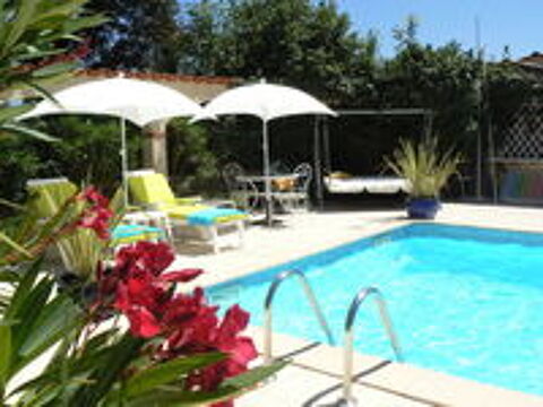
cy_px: 204
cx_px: 272
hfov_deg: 51.4
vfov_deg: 39.7
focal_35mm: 36
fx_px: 565
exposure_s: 1/2000
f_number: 8
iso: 400
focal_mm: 6
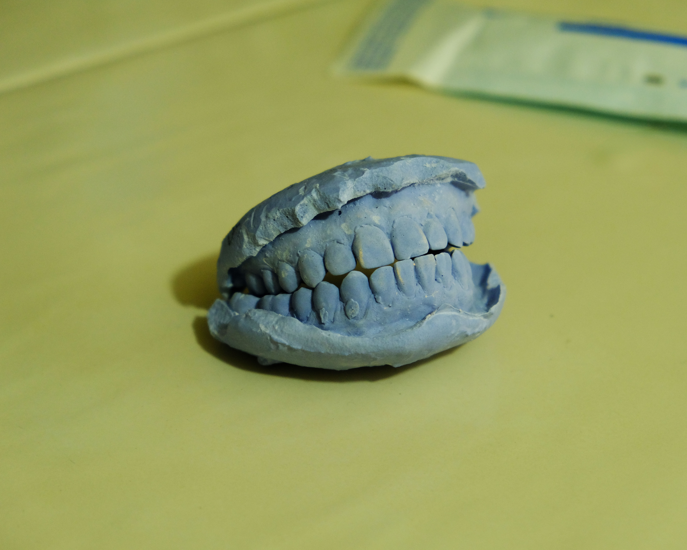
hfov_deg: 20.4
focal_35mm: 94
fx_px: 1911
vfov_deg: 16.4
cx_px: 360
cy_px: 275
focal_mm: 55
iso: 1250
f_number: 4
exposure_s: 1/80
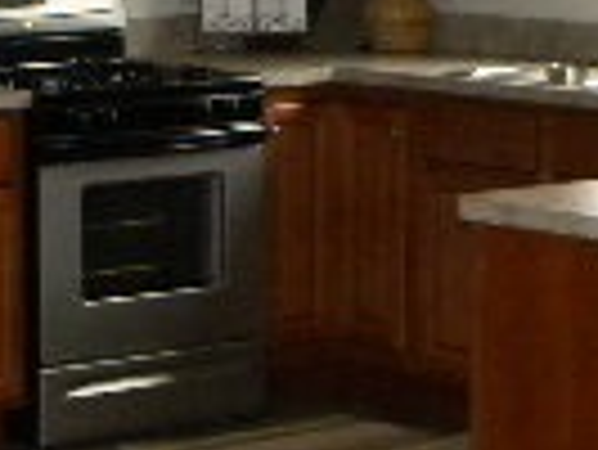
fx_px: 2991
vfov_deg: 8.6
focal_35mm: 173
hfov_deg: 11.2
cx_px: -112
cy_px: 126
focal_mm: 6.4
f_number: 3.7
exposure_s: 1/30
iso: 400
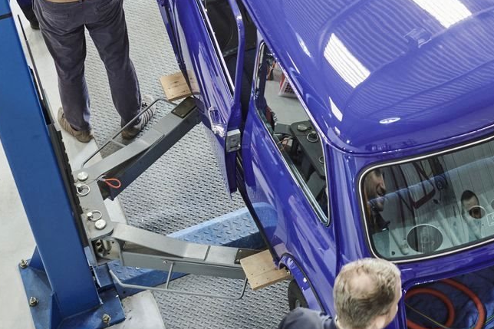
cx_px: 444
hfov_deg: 22.8
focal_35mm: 87
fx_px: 1193
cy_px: 25
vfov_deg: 15.5
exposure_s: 1/125
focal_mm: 35
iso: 500
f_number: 2.8
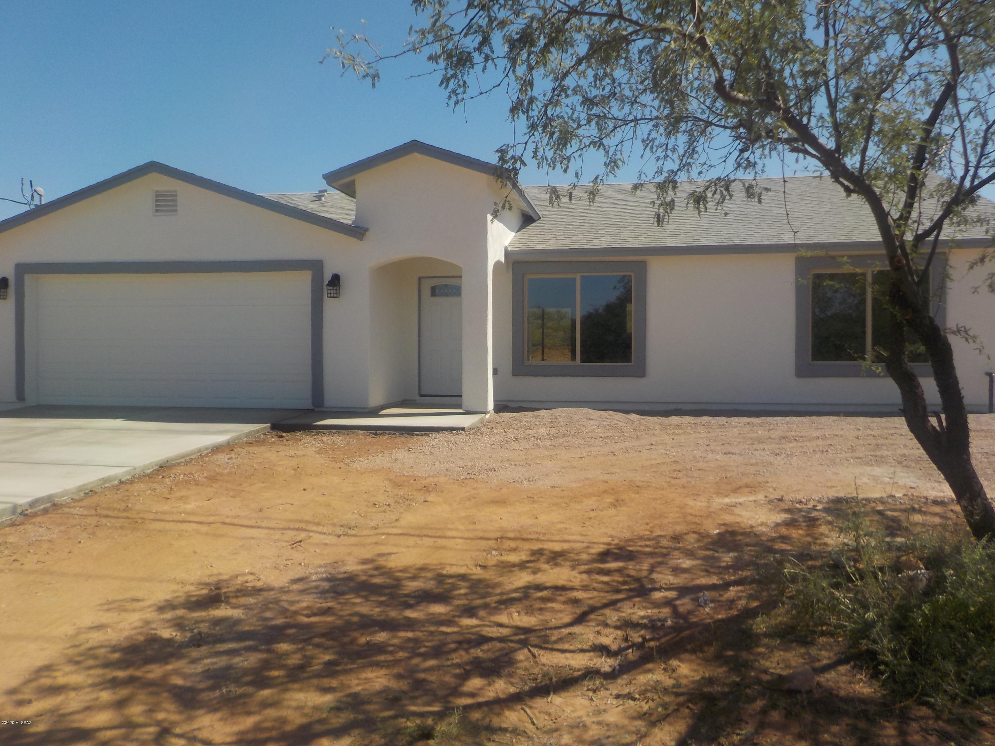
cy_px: 373
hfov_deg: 60.0
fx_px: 862
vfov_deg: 46.8
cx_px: 498
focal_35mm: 30
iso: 125
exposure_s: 1/1250
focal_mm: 4.1
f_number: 3.3
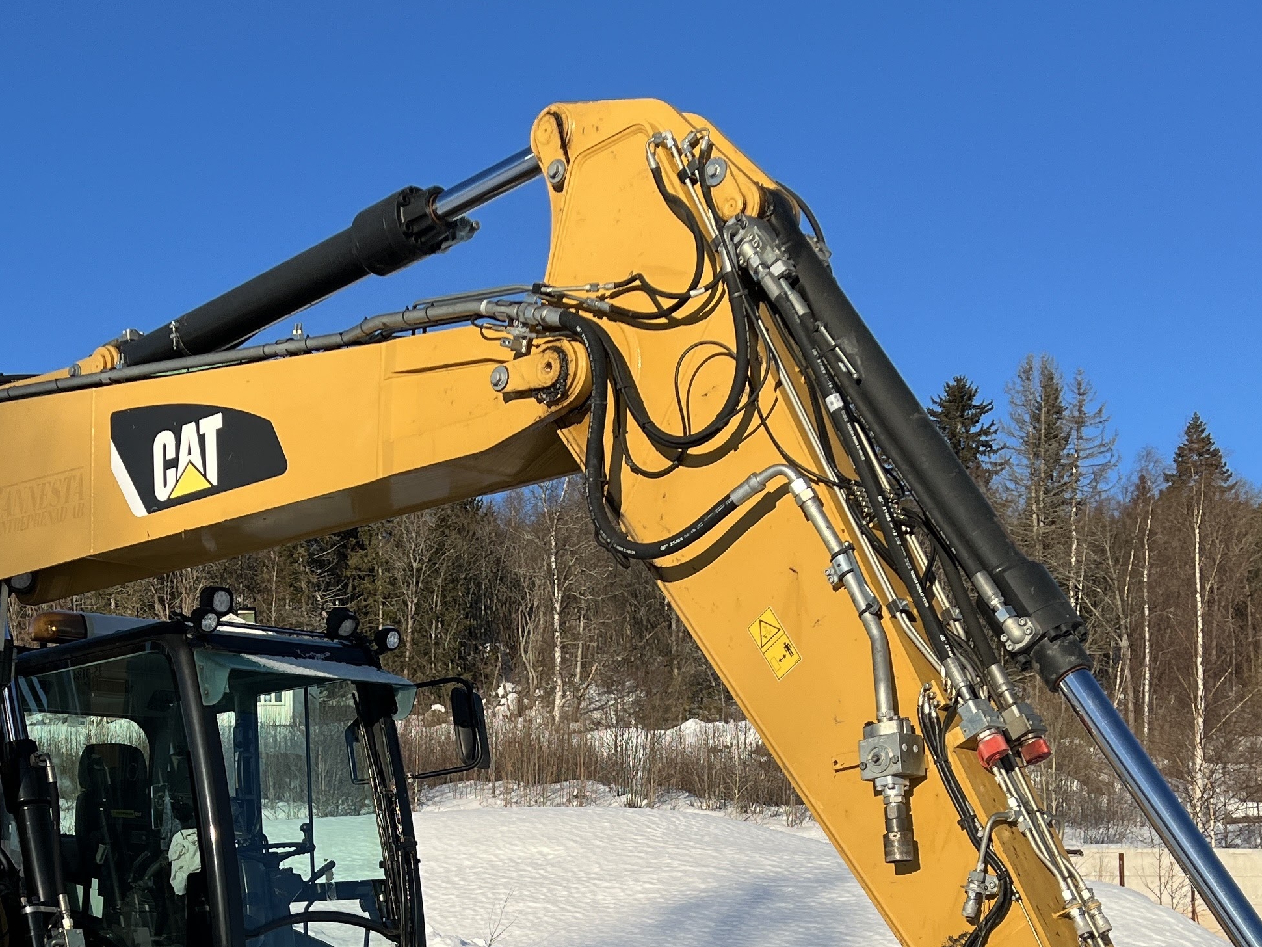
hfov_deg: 35.2
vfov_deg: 25.9
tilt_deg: +4.0
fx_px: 1969
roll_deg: +2.0
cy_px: 898
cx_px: 425
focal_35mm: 54
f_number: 1.5
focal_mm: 5.7
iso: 50
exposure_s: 1/3968
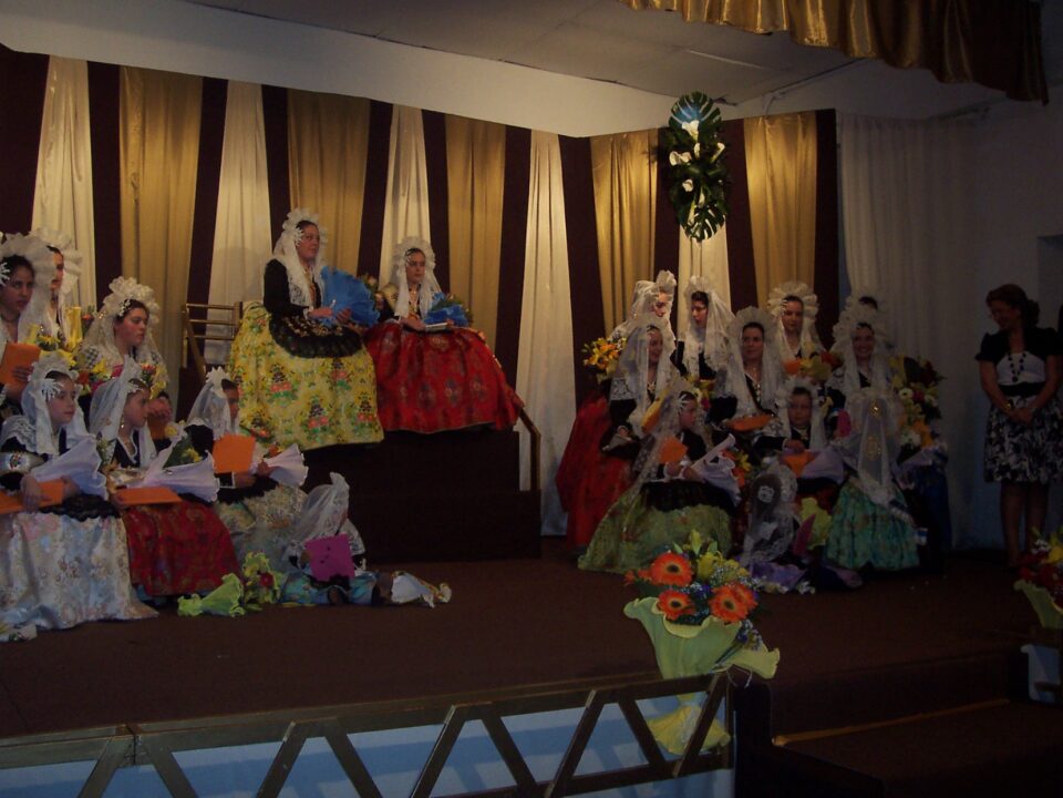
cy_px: 399
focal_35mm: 37
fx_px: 1136
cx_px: 532
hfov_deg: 50.1
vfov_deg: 38.7
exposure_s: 1/60
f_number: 2.8
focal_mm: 5.6
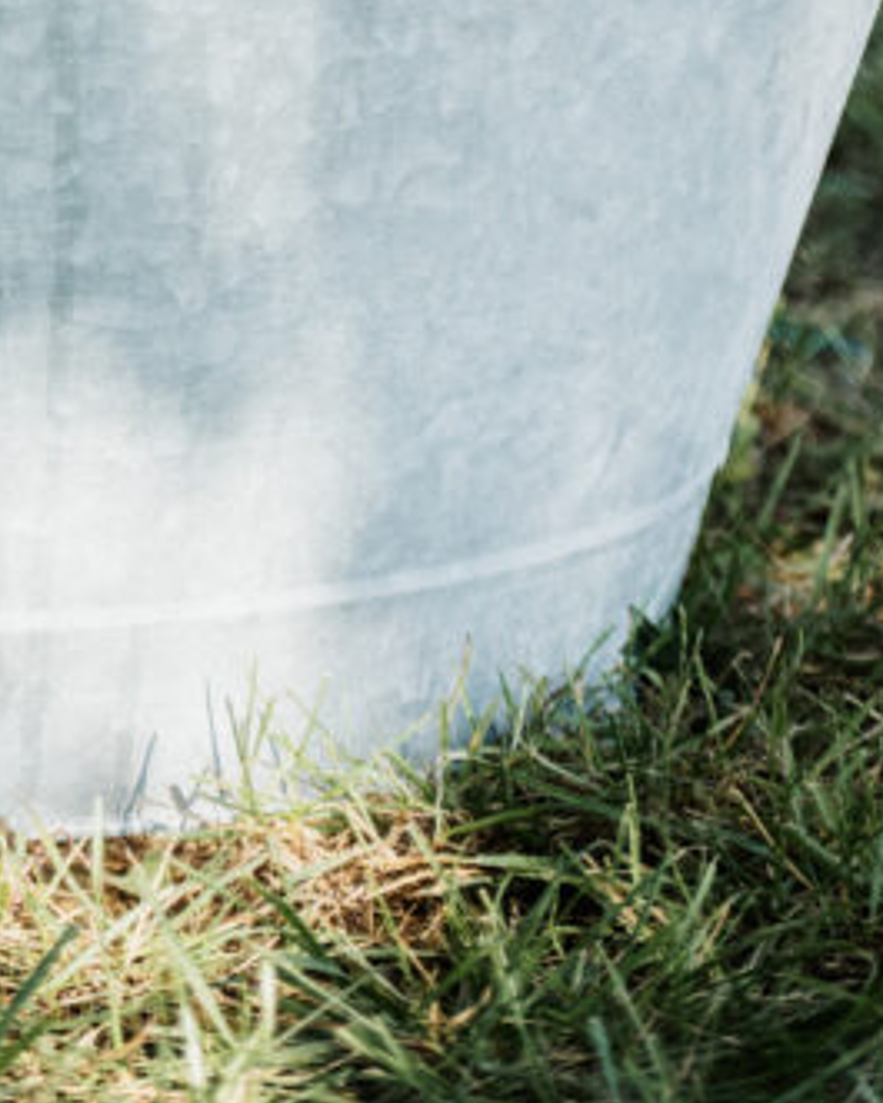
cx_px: -313
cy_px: -1196
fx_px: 14171
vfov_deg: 4.4
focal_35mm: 434
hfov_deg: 3.6
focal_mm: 102
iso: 500
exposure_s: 1/1600
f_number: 2.8
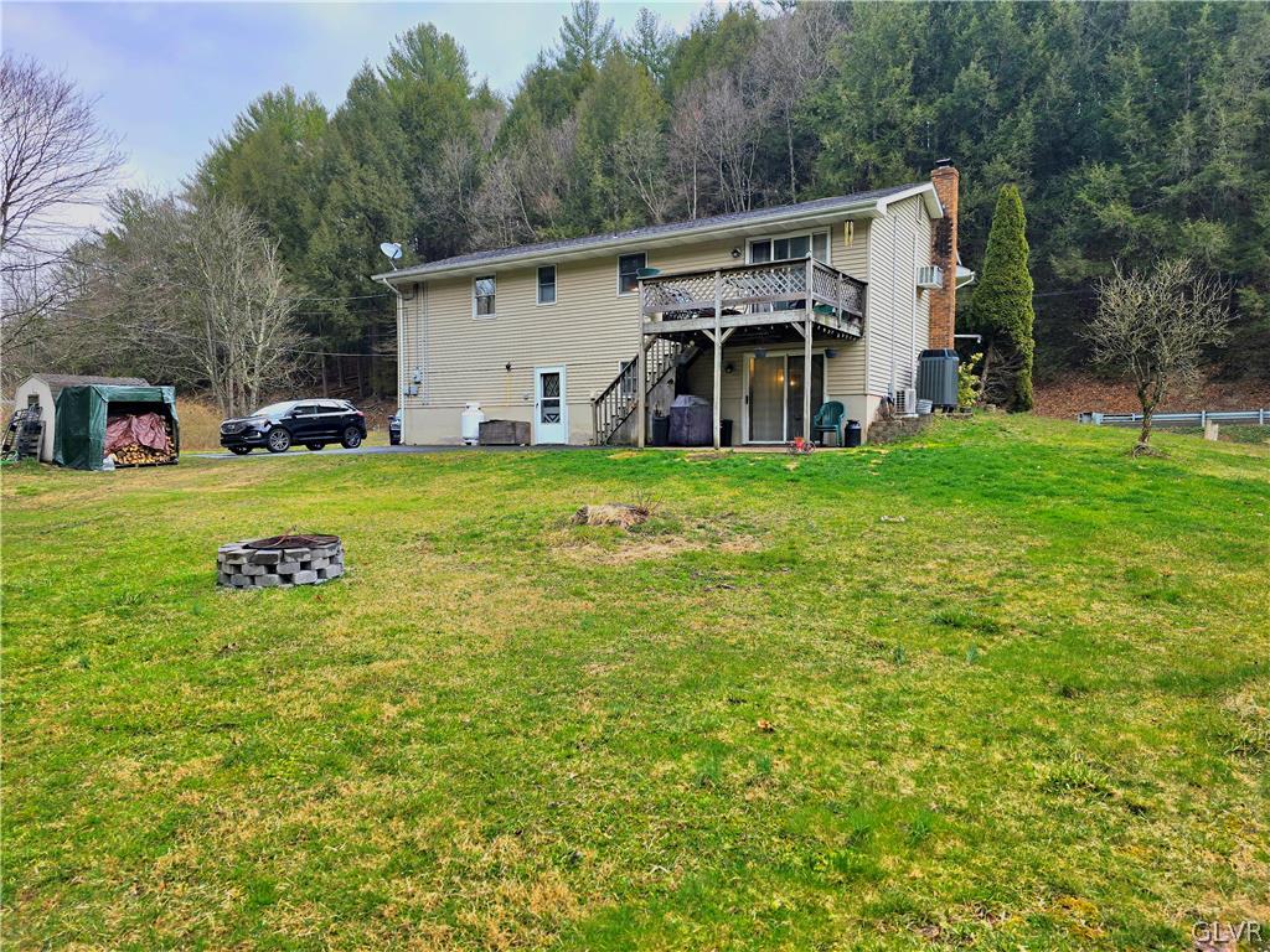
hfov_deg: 73.9
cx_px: 635
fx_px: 844
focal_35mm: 23
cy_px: 476
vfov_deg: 58.9
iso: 50
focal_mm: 6.3
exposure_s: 1/182
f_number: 1.7
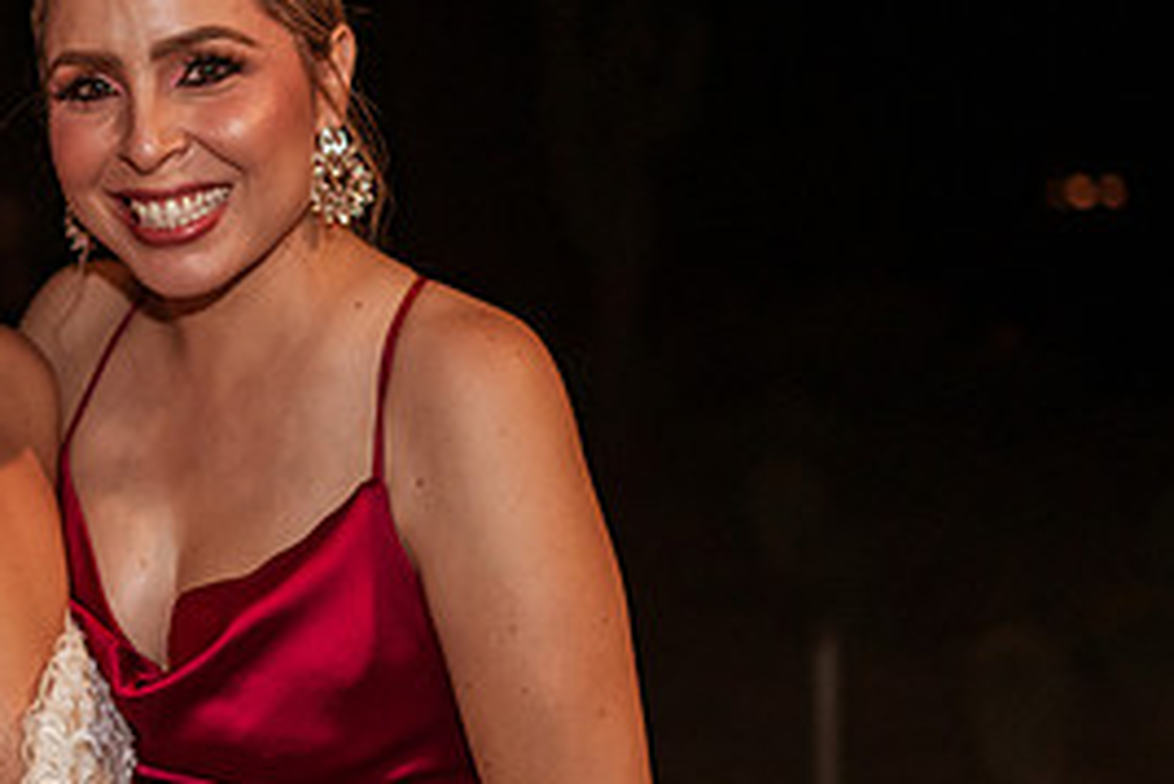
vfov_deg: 15.7
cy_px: 390
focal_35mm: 87
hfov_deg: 22.7
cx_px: 95
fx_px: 2839
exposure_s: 1/4000
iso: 3200
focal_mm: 35
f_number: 1.8
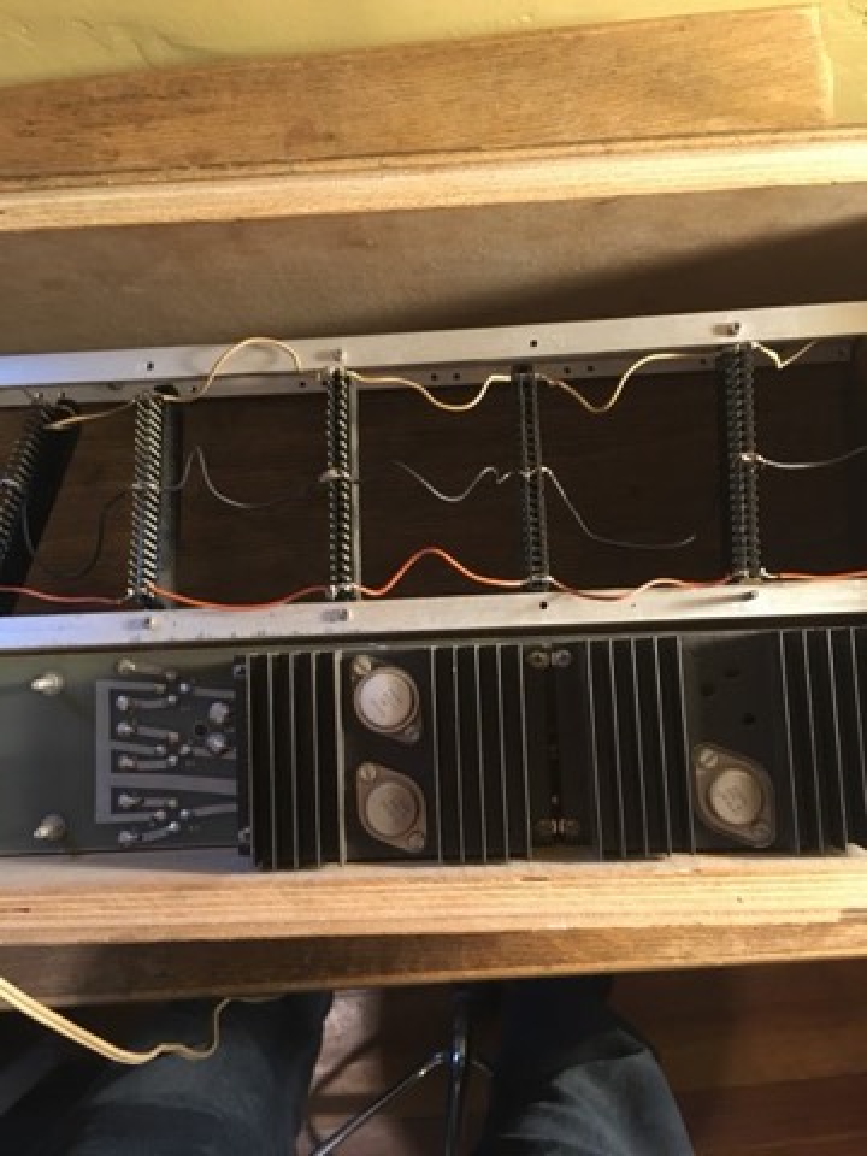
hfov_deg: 48.2
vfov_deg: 61.7
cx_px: 434
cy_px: 578
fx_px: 968
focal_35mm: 29
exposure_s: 1/17
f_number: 2.2
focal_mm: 4.15
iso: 200
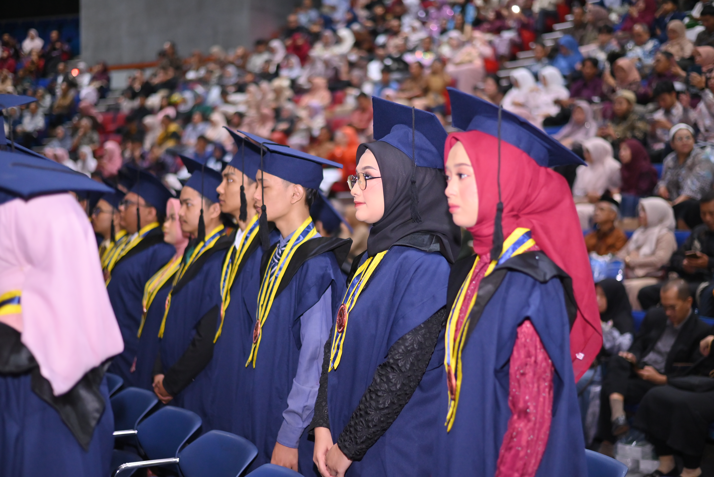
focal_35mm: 50
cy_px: 238
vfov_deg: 27.0
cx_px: 357
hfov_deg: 39.6
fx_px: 992
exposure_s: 1/200
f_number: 2
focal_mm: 50
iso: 1600
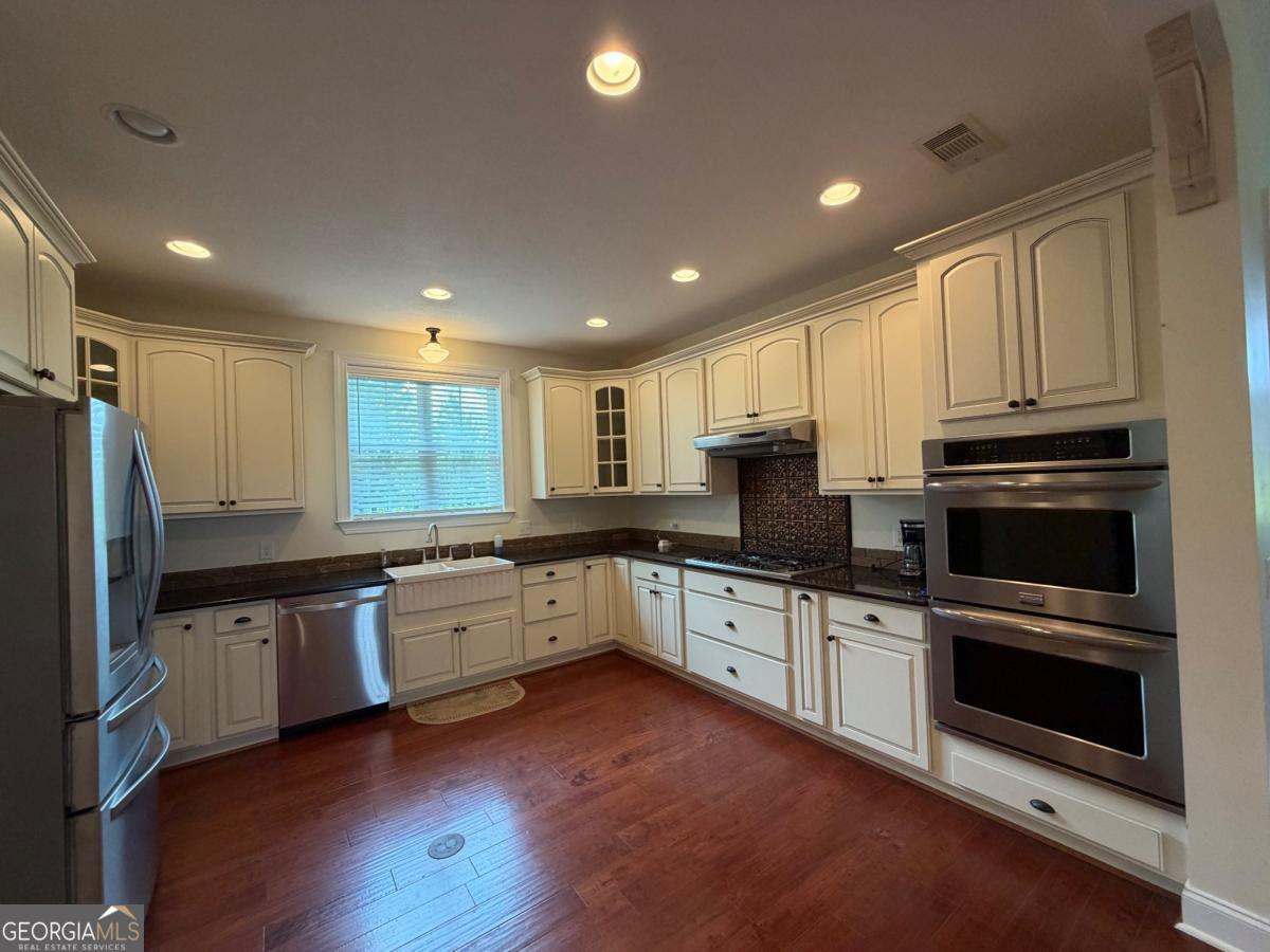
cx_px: 635
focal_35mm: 14
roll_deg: +1.8
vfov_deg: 85.7
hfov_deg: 102.1
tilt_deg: -0.1
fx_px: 514
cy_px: 476
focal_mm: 2.22
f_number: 2.2
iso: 200
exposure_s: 1/60
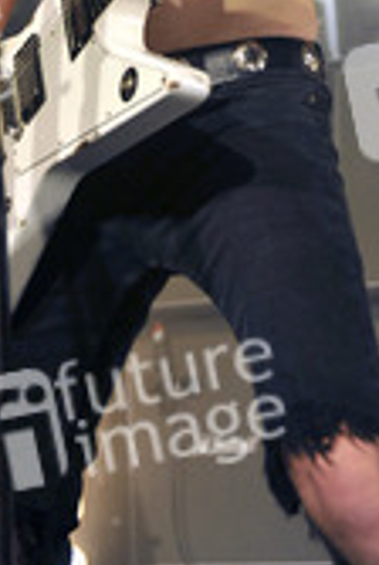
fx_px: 1352
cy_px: -88
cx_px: 211
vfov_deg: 22.1
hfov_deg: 15.9
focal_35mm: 86
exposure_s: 1/250
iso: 800
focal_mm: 36
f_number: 2.8
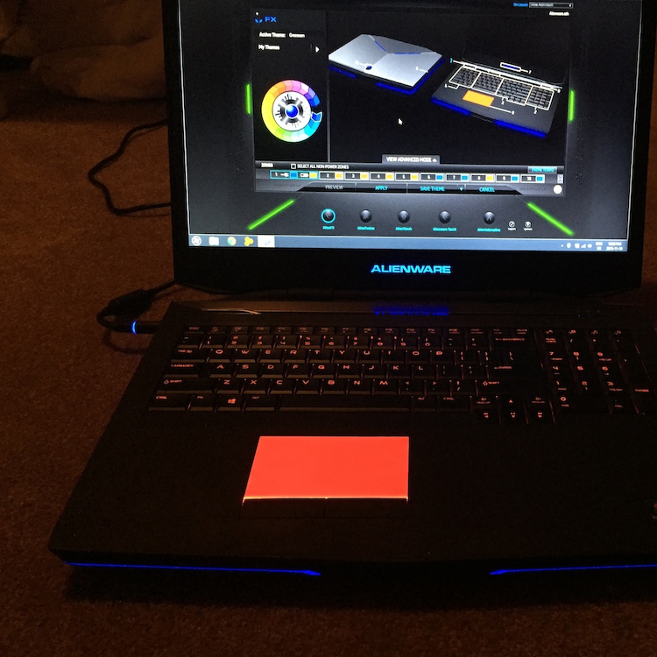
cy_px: 321
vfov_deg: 47.2
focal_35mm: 35
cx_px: 443
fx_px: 752
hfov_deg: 46.4
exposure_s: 1/30
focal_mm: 4.15
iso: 160
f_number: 2.2
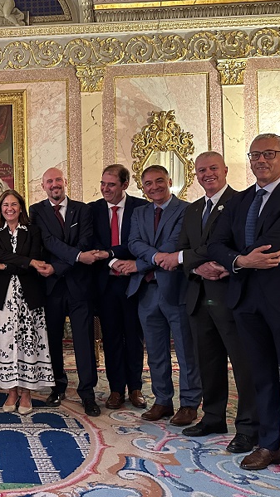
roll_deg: +2.0
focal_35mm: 44
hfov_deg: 24.3
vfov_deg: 46.3
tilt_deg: +1.2
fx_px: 581
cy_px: 226
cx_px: -66
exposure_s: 1/50
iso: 500
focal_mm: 6.86
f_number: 1.78
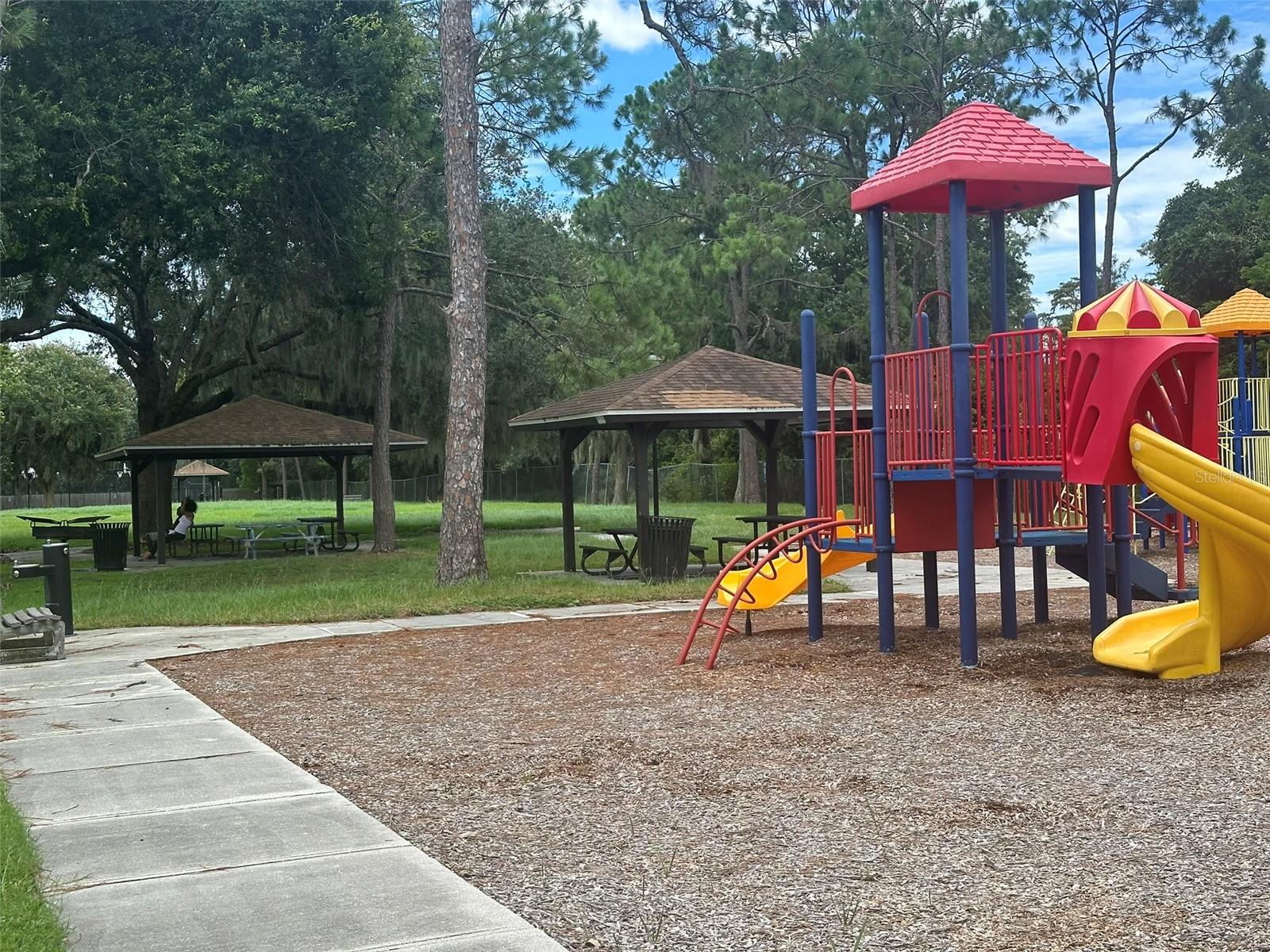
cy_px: 476
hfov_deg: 39.7
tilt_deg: -0.1
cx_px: 635
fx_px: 1761
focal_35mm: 48
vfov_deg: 30.3
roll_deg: +2.3
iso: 64
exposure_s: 1/1695
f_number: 1.78
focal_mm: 6.86
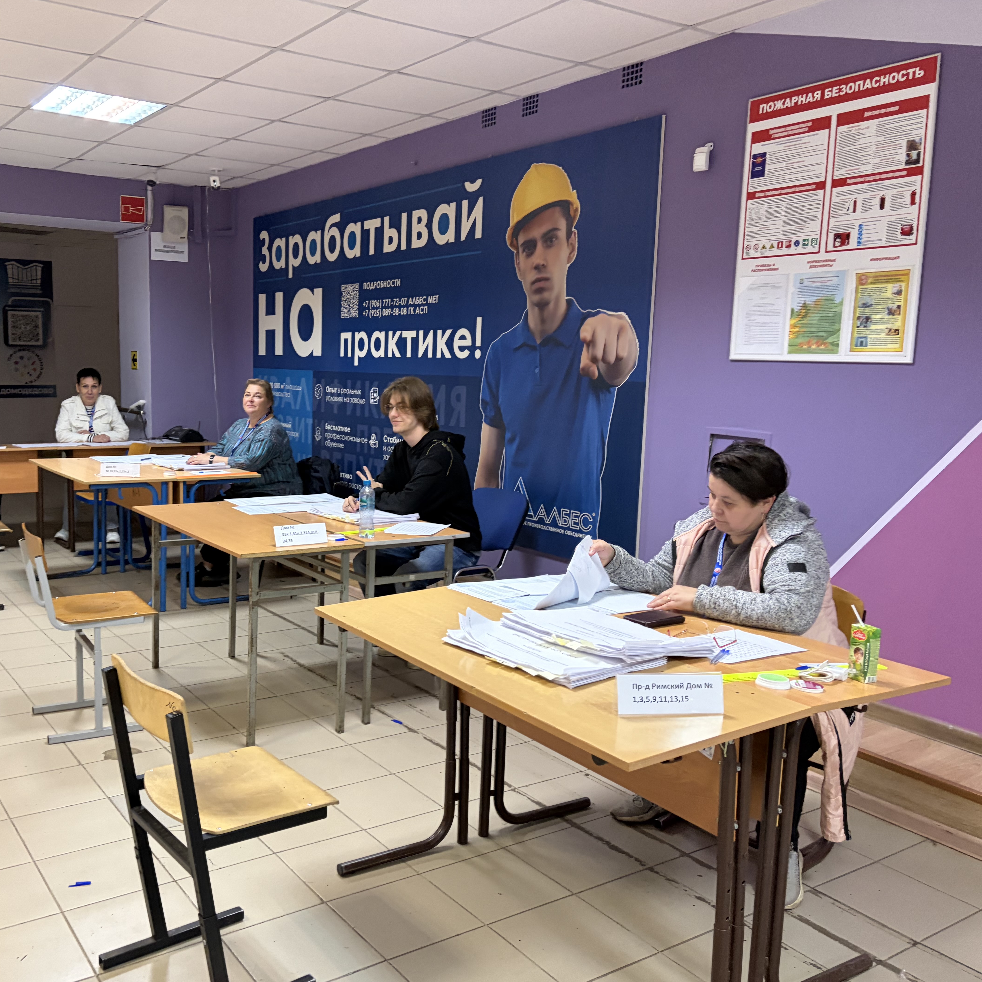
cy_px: 491
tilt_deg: -5.6
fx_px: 995
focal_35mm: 31
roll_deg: -1.3
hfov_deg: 52.0
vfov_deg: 52.5
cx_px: 374
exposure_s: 1/50
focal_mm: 5.96
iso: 320
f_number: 1.6
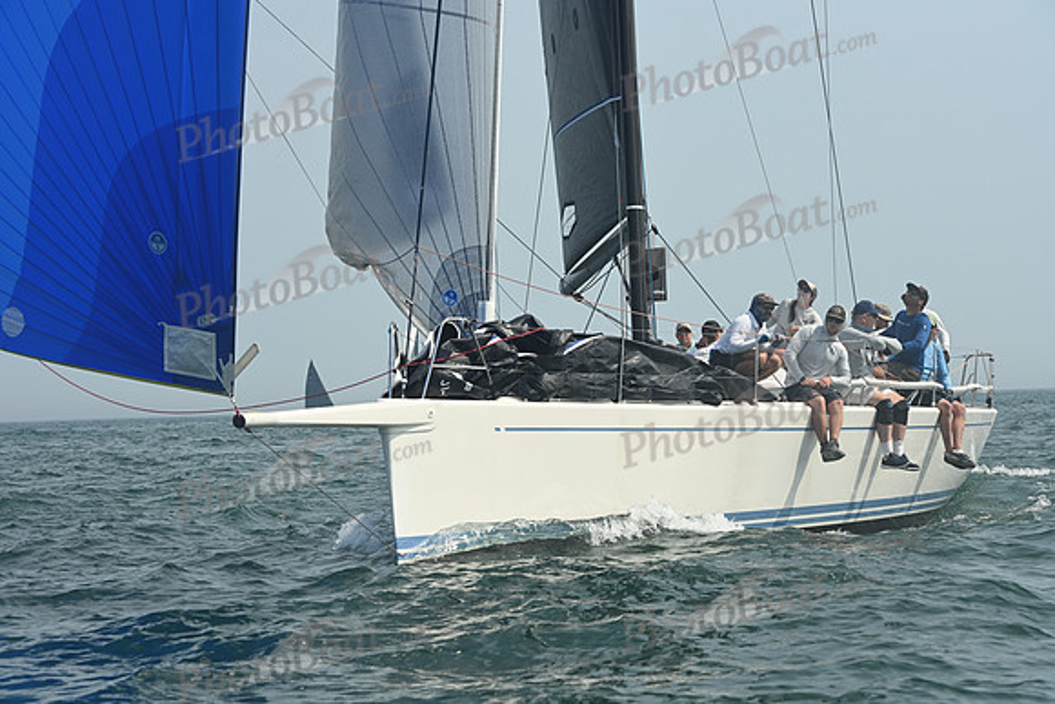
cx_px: 528
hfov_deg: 20.8
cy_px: 352
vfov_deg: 14.0
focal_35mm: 98
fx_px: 2872
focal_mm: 98
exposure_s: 1/1250
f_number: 7.1
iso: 320
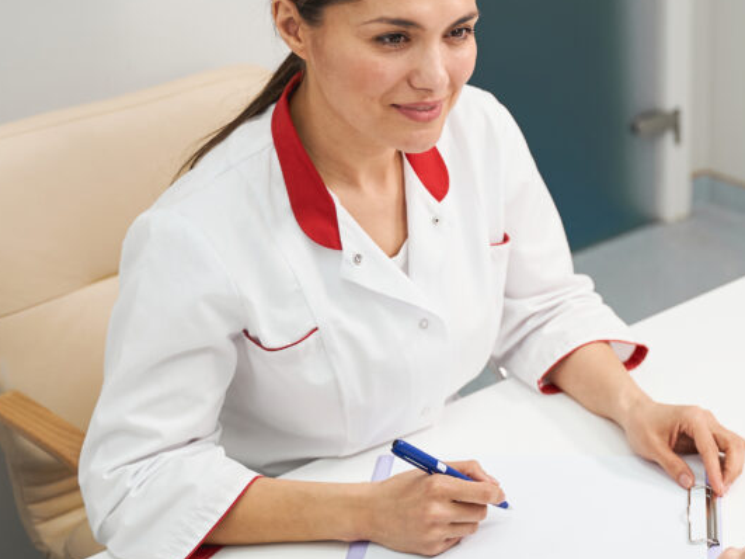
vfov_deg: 19.4
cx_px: 641
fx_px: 1635
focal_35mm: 76
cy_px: 314
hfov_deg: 25.0
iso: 250
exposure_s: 1/100
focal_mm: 41
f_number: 2.8
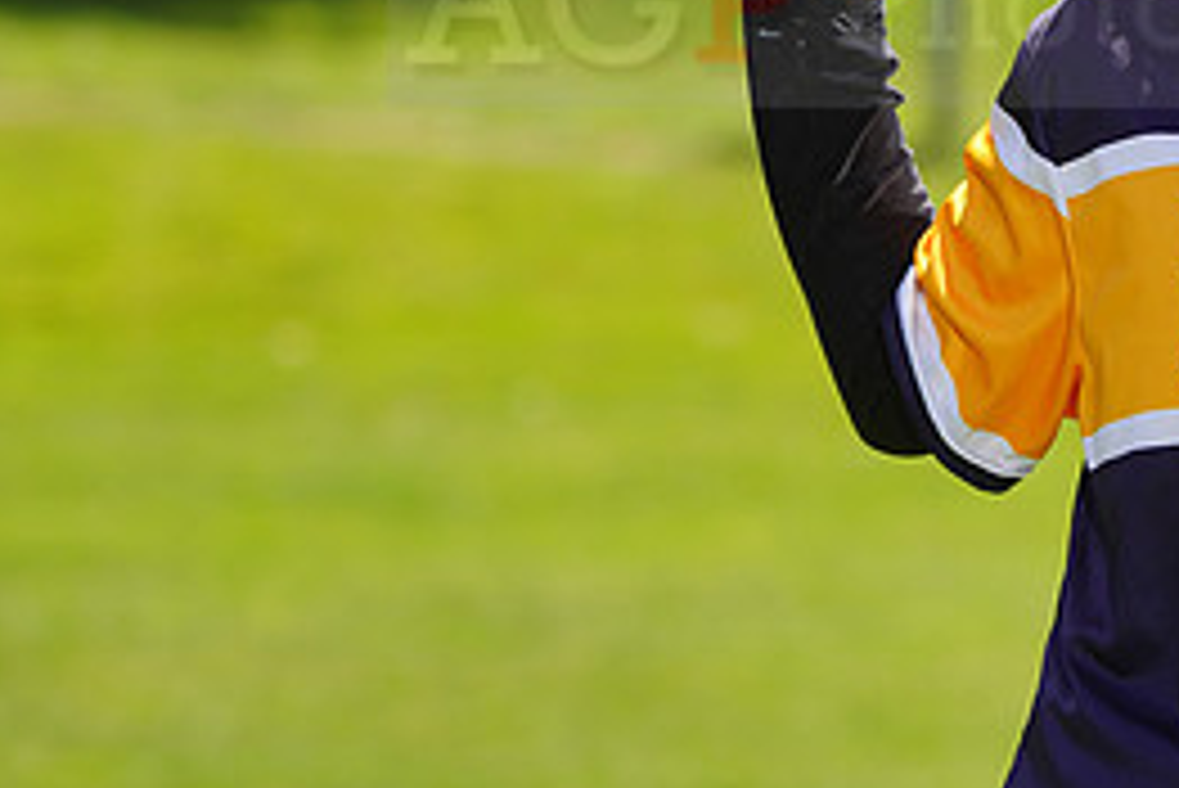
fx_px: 13795
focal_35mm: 421
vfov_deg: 3.3
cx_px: 1143
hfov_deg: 4.9
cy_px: -25
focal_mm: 190
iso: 100
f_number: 8
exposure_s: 1/250
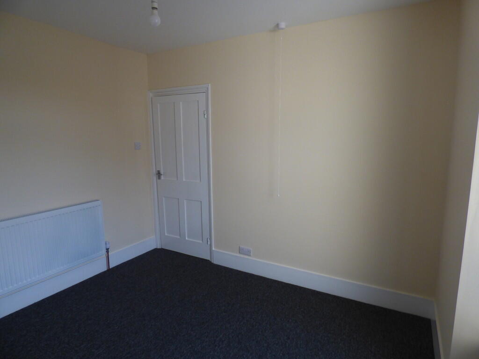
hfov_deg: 81.7
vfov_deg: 66.0
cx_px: 240
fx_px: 277
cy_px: 180
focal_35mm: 20
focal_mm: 3.58
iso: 200
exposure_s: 1/60
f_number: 2.8
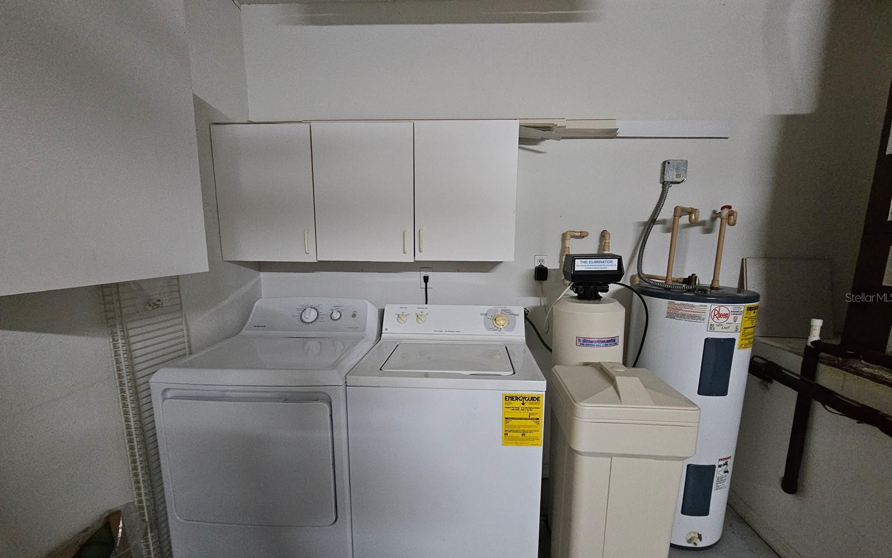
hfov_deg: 105.3
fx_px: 340
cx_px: 446
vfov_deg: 78.5
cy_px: 297
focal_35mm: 14
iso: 800
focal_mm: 2.2
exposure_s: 1/24
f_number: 2.2
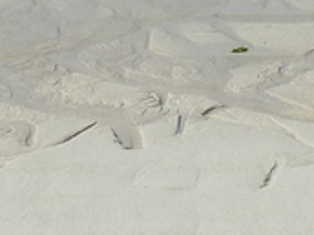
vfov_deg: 3.5
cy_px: -410
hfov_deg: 4.8
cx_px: 385
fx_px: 3737
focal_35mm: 412
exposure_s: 1/800
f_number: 5.6
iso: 80
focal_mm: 9.7
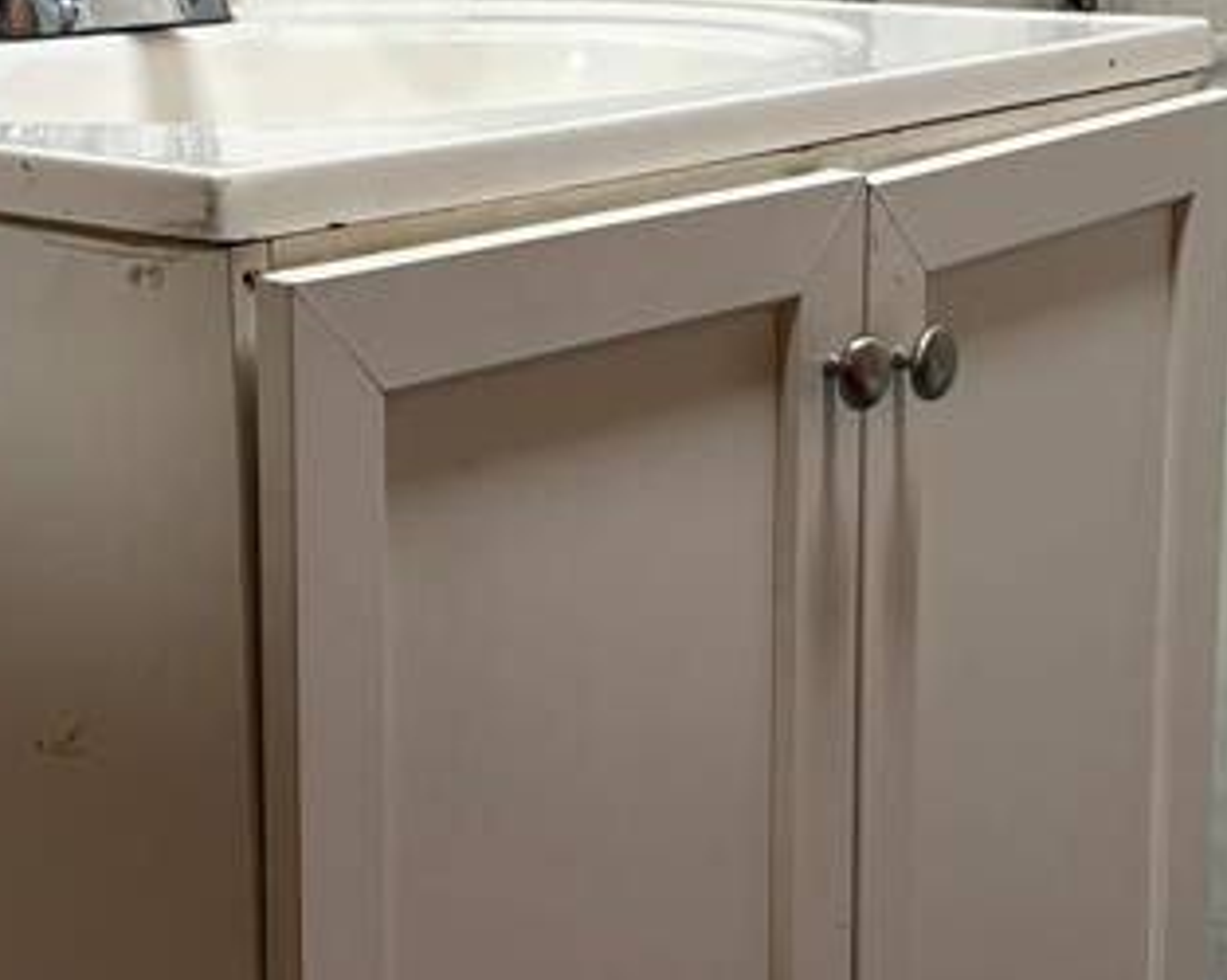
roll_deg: +1.4
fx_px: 3012
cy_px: 396
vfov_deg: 18.5
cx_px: 702
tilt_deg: -11.2
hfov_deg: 23.0
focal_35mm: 83
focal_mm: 5.96
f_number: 1.6
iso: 125
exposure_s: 1/60
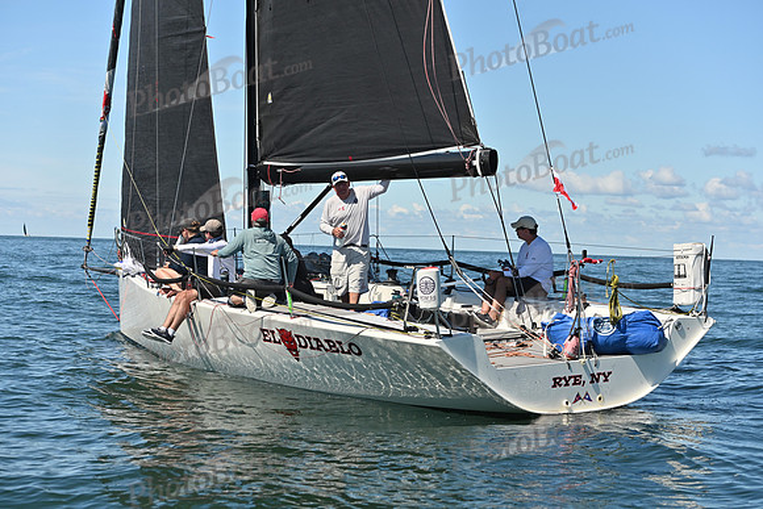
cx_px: 382
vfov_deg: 19.5
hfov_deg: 28.8
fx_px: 1484
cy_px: 254
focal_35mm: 70
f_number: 4.5
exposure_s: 1/1250
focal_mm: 70
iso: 250
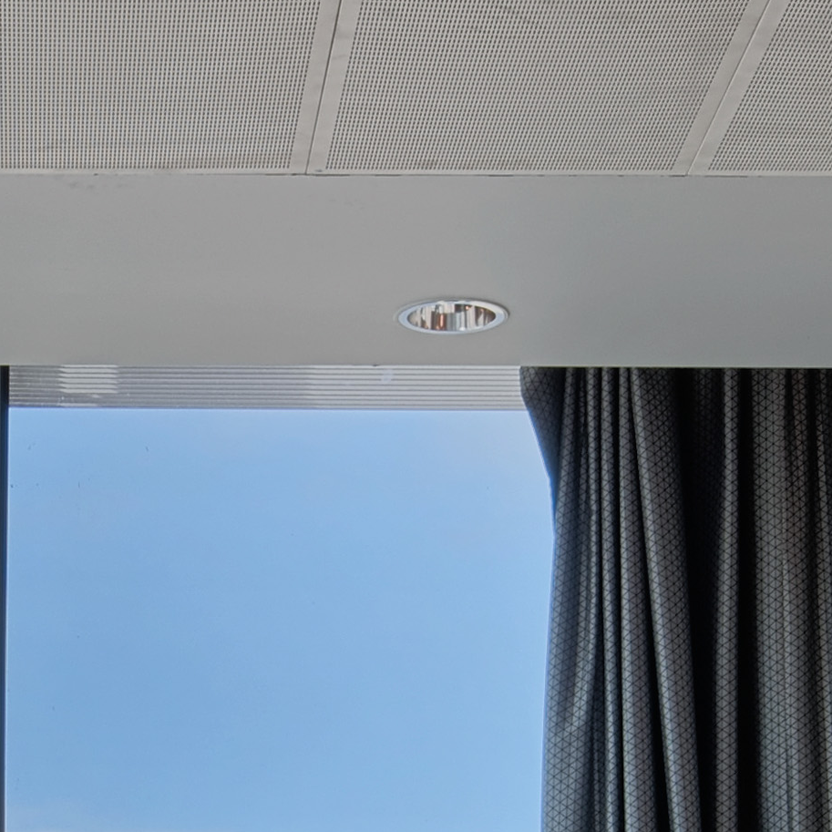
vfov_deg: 10.8
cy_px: 1557
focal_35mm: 151
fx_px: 4106
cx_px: -39
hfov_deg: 11.4
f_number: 11
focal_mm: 20
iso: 100
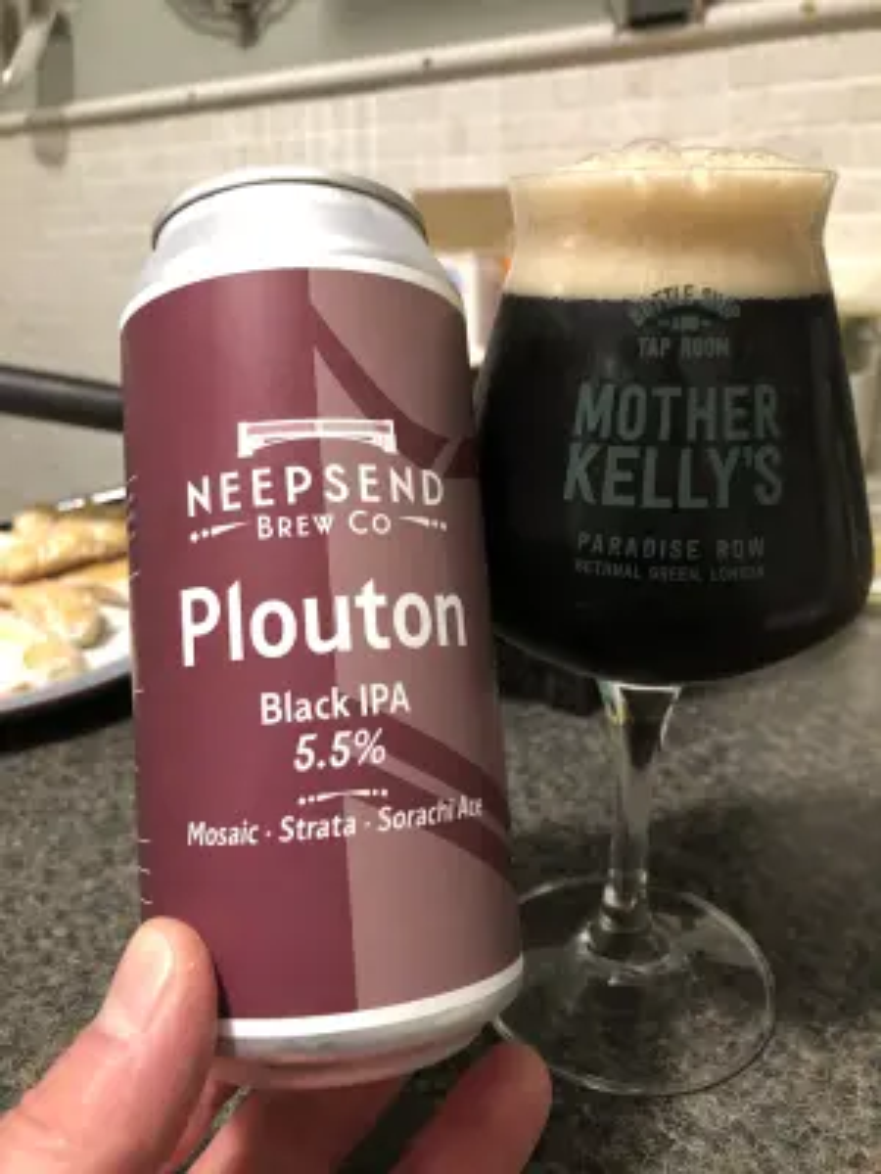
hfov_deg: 49.7
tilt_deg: -19.1
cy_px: 587
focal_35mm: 28
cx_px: 440
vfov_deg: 63.4
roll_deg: +1.1
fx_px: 950
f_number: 1.8
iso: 80
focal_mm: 3.99
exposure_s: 1/8
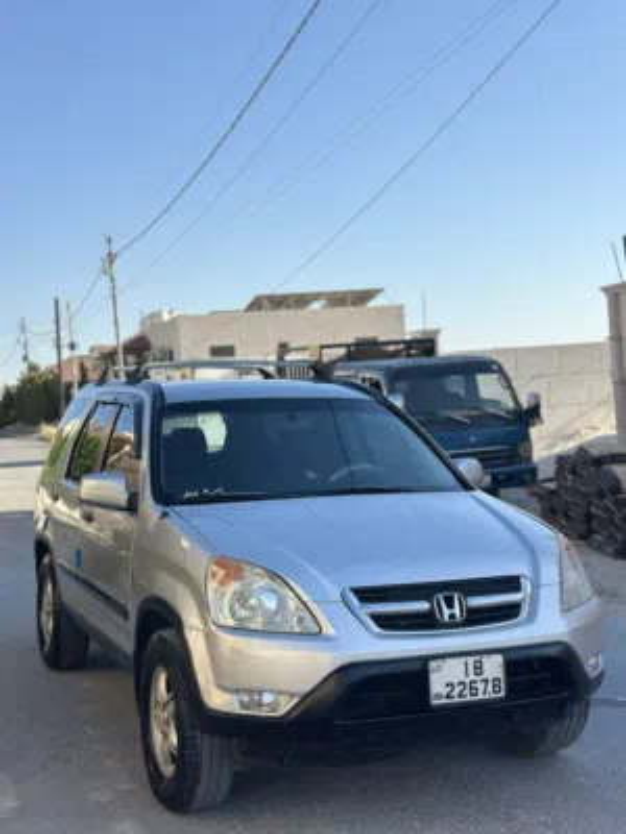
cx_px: 313
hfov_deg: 30.3
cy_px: 417
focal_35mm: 48
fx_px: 1157
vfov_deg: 39.7
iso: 100
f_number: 1.78
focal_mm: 6.86
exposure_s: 1/4566
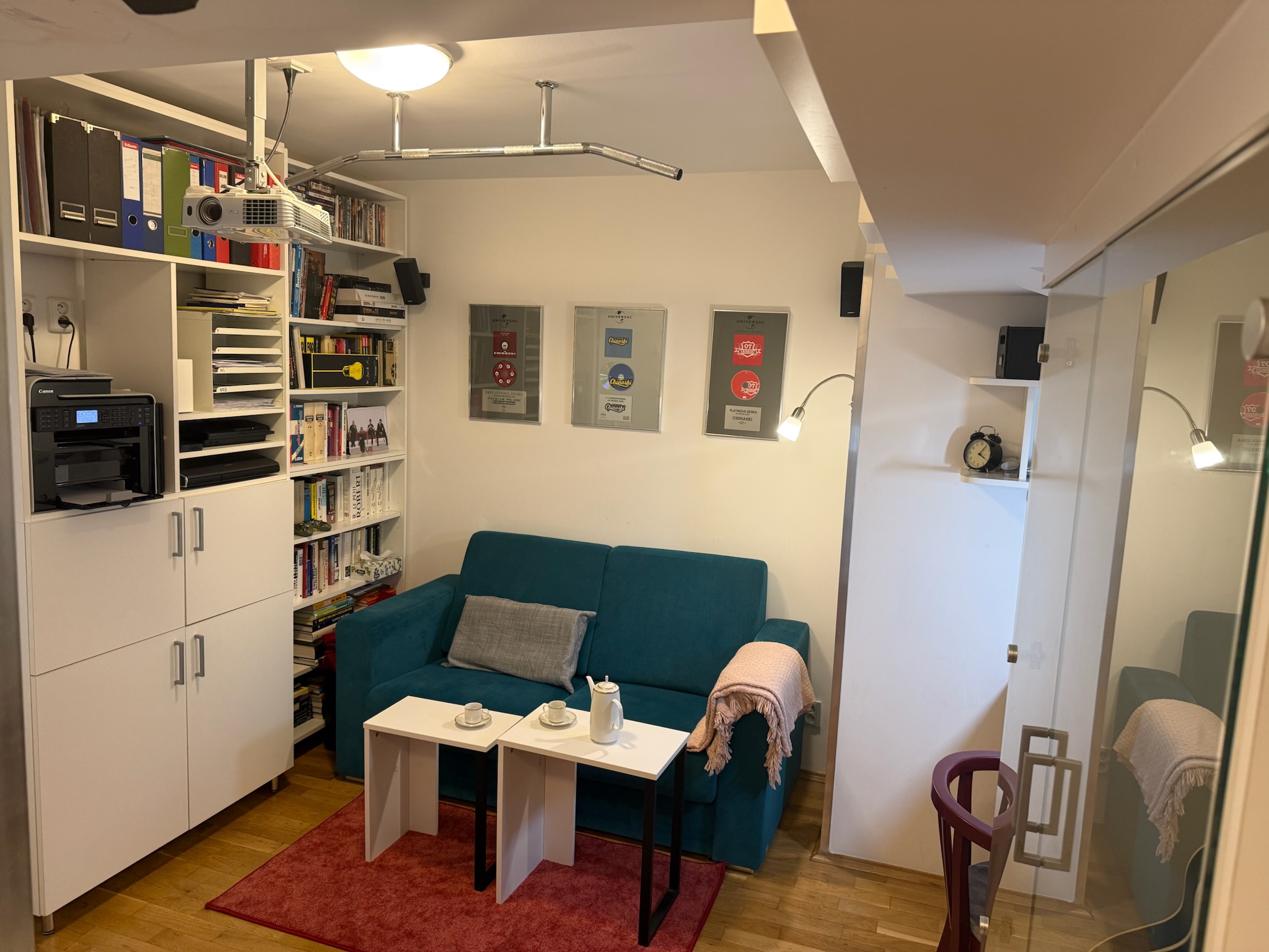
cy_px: 476
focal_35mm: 24
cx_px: 634
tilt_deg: -7.6
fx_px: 880
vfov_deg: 56.8
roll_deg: -2.7
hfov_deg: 71.6
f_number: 1.78
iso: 160
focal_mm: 6.76
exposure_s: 1/50
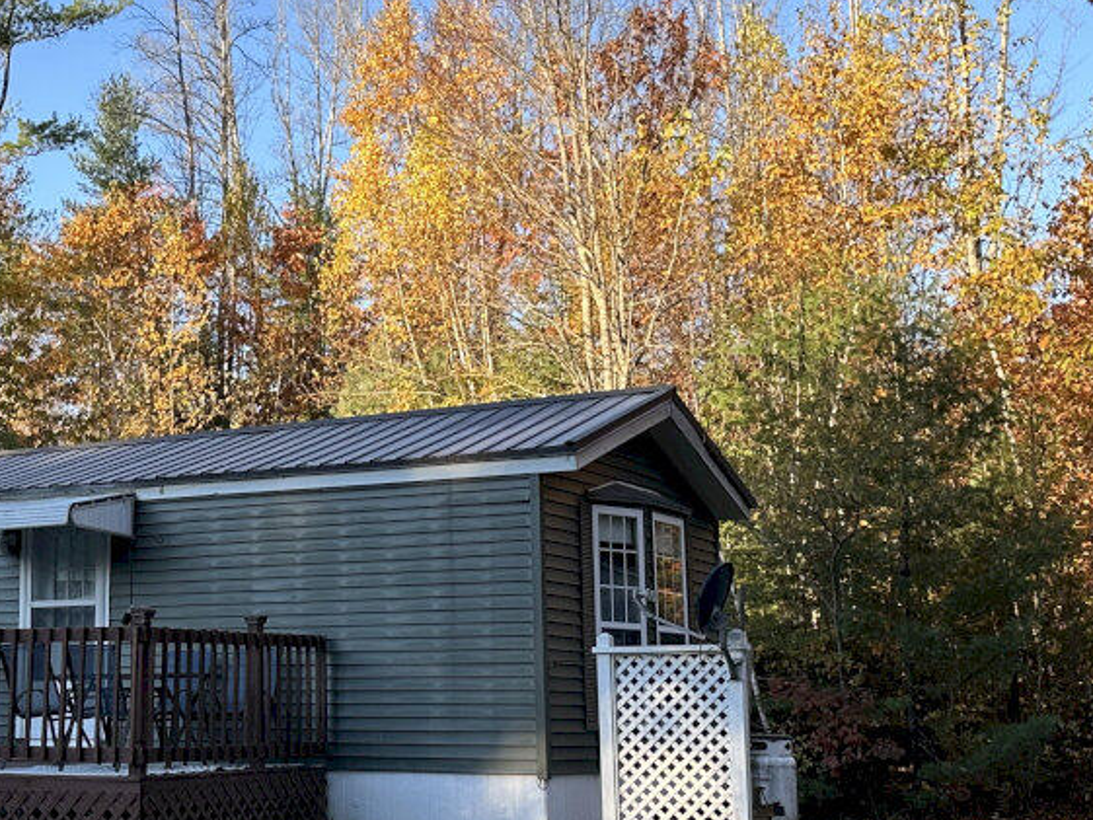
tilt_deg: +6.8
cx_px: 182
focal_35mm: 57
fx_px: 1800
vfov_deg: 25.6
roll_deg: -0.5
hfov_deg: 32.6
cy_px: 493
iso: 80
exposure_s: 1/864
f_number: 1.78
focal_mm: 6.86
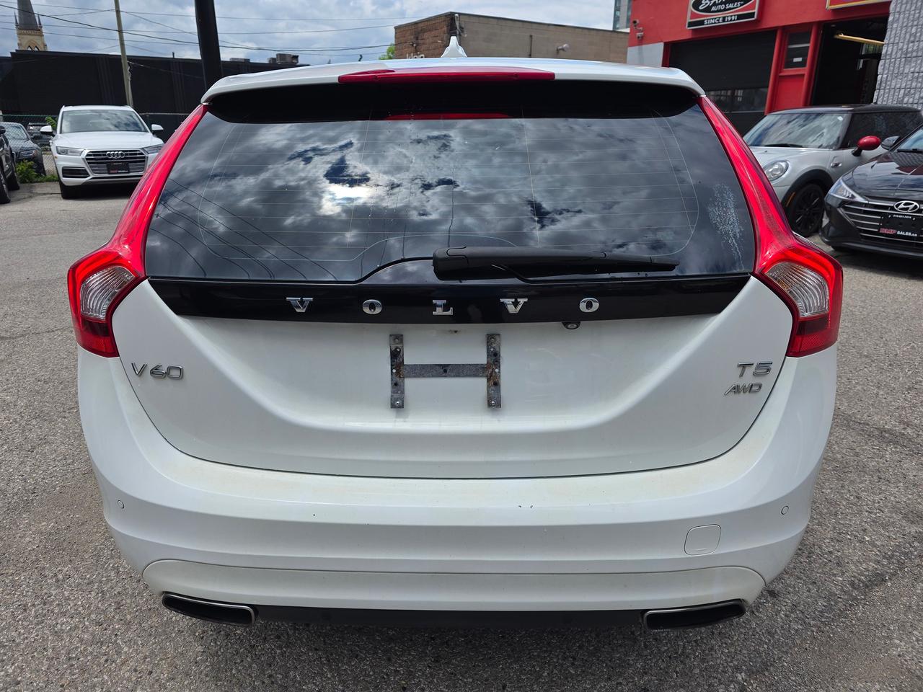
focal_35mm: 23
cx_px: 462
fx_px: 613
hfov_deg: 73.9
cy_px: 346
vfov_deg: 58.9
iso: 80
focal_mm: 6.3
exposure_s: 1/5296
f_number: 1.7
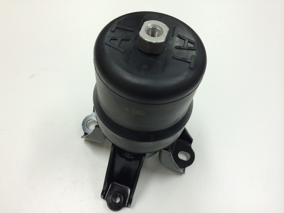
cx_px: 142
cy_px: 106
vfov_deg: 46.8
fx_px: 246
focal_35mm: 30
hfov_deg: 60.0
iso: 64
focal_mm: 4.12
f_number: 2.2
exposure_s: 1/33
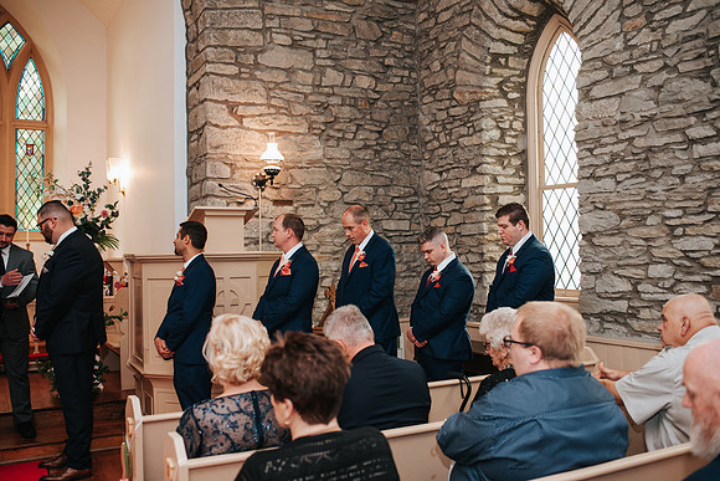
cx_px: 360
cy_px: 240
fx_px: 700
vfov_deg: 37.9
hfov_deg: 54.4
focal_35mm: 35
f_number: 2.8
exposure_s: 1/200
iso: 1000
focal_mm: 35
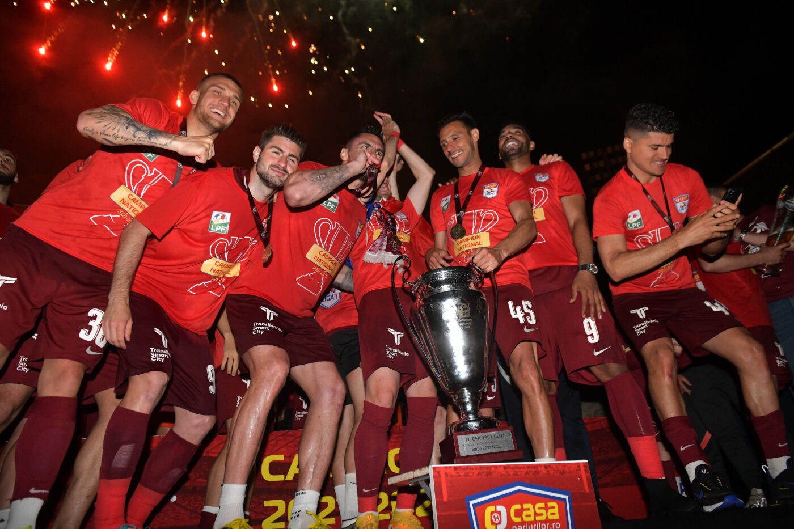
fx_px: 529
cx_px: 397
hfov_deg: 73.8
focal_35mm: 24
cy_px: 264
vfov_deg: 53.1
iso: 2500
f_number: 4
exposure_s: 1/250
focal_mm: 24
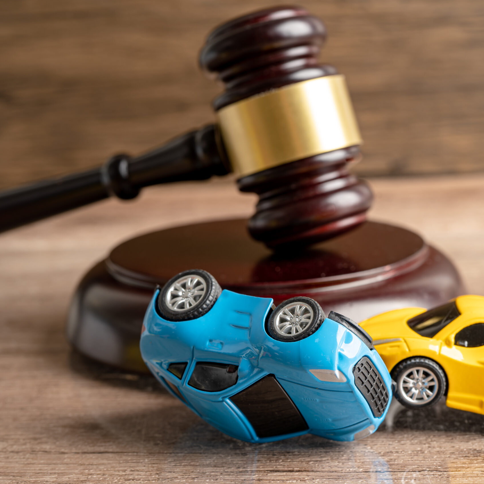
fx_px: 1012
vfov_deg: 26.9
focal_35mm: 64
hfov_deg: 26.7
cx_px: 321
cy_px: 242
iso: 100
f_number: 8
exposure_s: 1/100
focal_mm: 50
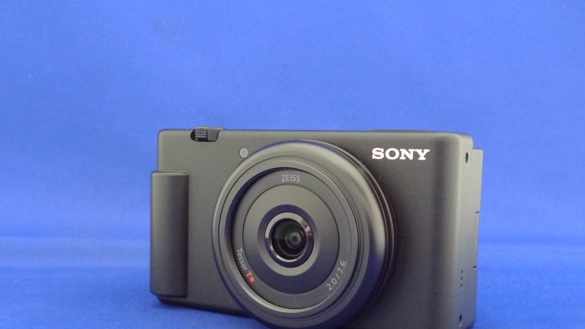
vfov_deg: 26.4
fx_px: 698
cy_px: 214
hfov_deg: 45.5
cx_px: 294
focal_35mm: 45
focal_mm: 5.1
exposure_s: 1/30
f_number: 2
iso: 400
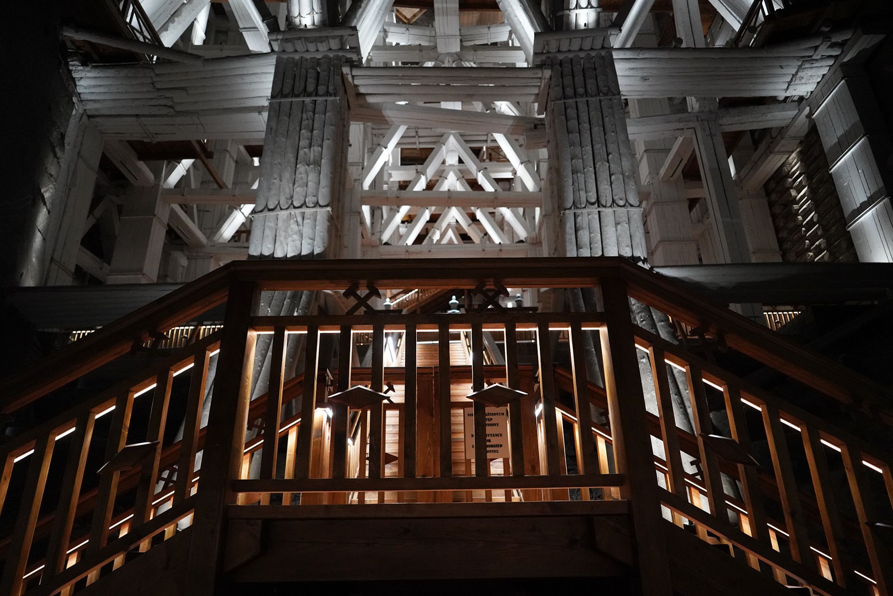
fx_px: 595
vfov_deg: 53.1
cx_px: 446
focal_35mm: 24
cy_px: 298
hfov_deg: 73.7
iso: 6400
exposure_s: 1/80
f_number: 2.8
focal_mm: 24
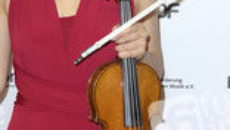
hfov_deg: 12.4
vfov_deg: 7.0
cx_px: 90
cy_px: 43
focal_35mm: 174
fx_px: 1062
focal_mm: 65
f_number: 5.6
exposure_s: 1/125
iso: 640
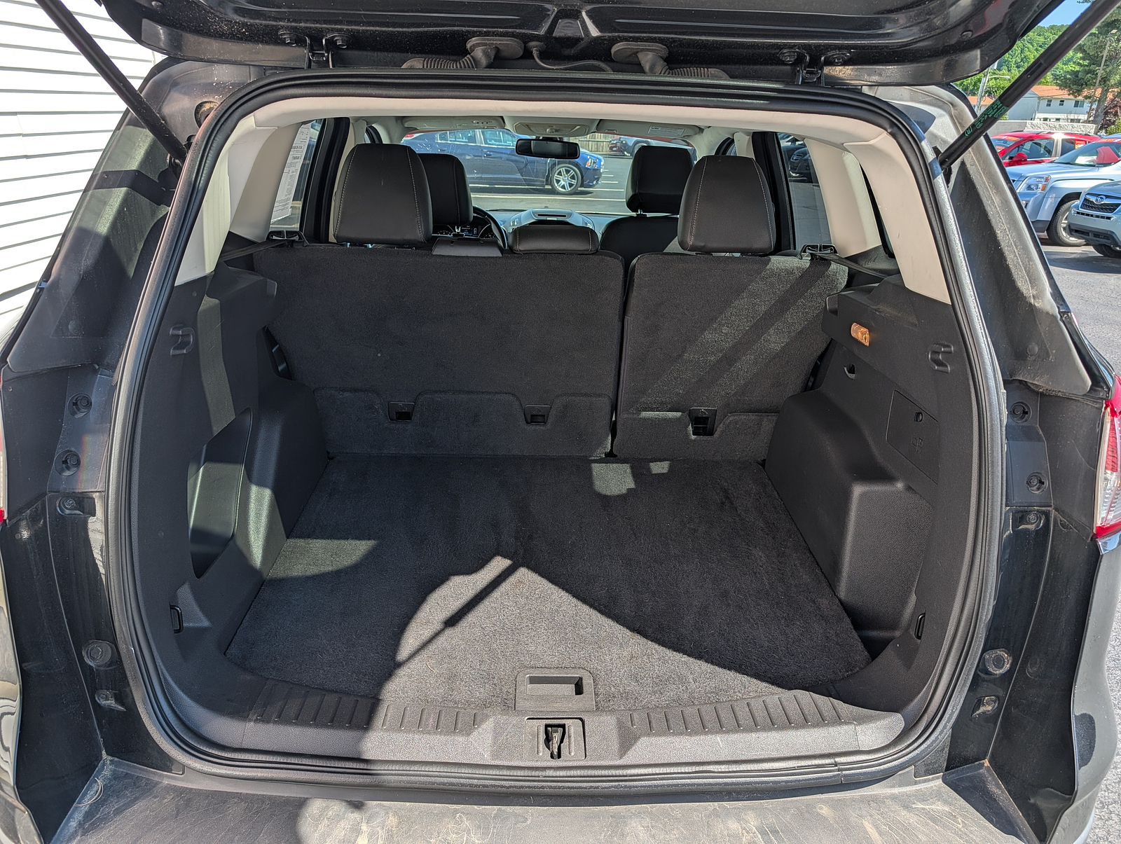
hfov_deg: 71.5
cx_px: 560
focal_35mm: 24
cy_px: 422
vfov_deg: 56.9
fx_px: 778
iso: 16
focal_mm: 6.9
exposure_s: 1/548
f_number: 1.68
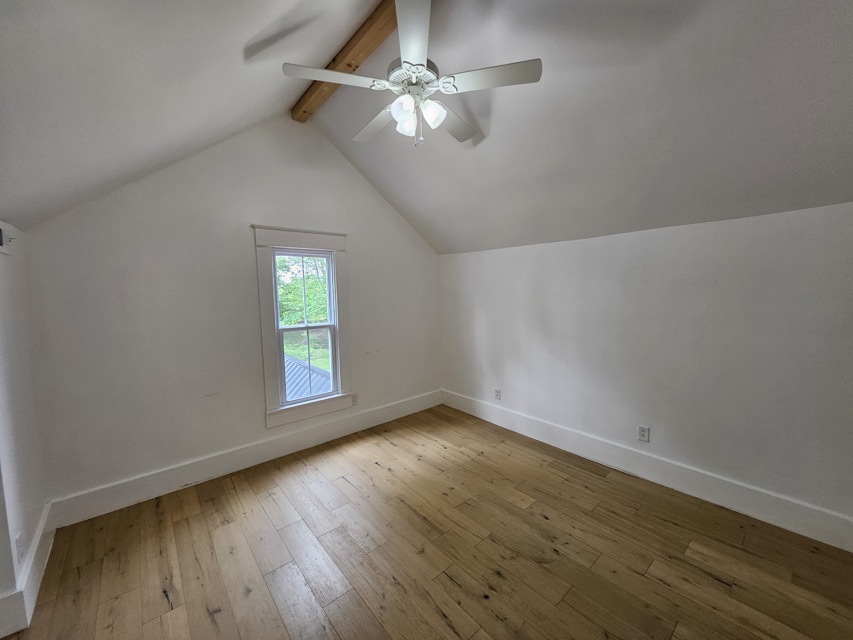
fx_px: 320
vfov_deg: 89.9
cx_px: 426
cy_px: 320
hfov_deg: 106.2
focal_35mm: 13
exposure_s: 1/60
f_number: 2.2
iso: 80
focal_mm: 1.74
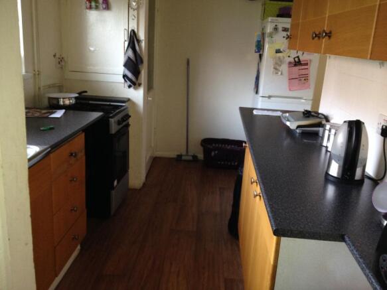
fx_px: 391
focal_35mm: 35
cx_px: 194
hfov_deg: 52.6
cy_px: 145
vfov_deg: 40.7
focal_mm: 4.28
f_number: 2.4
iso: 160
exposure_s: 1/20
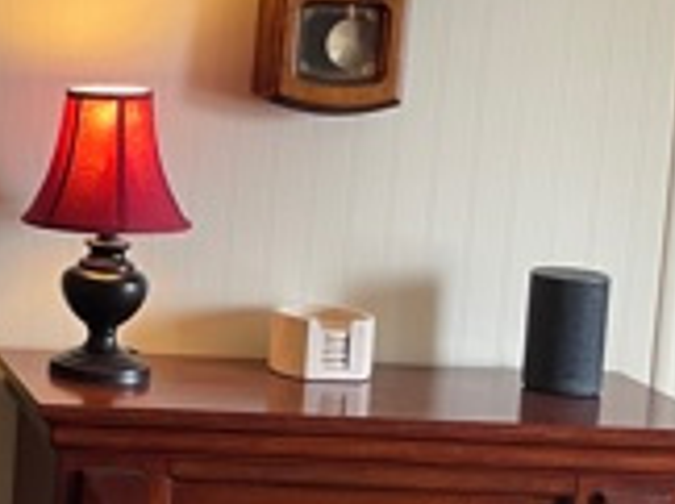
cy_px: 154
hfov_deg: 16.1
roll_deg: -1.6
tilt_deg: -7.4
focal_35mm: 103
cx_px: -550
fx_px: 2005
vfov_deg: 14.3
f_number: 1.6
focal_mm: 5.1
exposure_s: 1/60
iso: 80
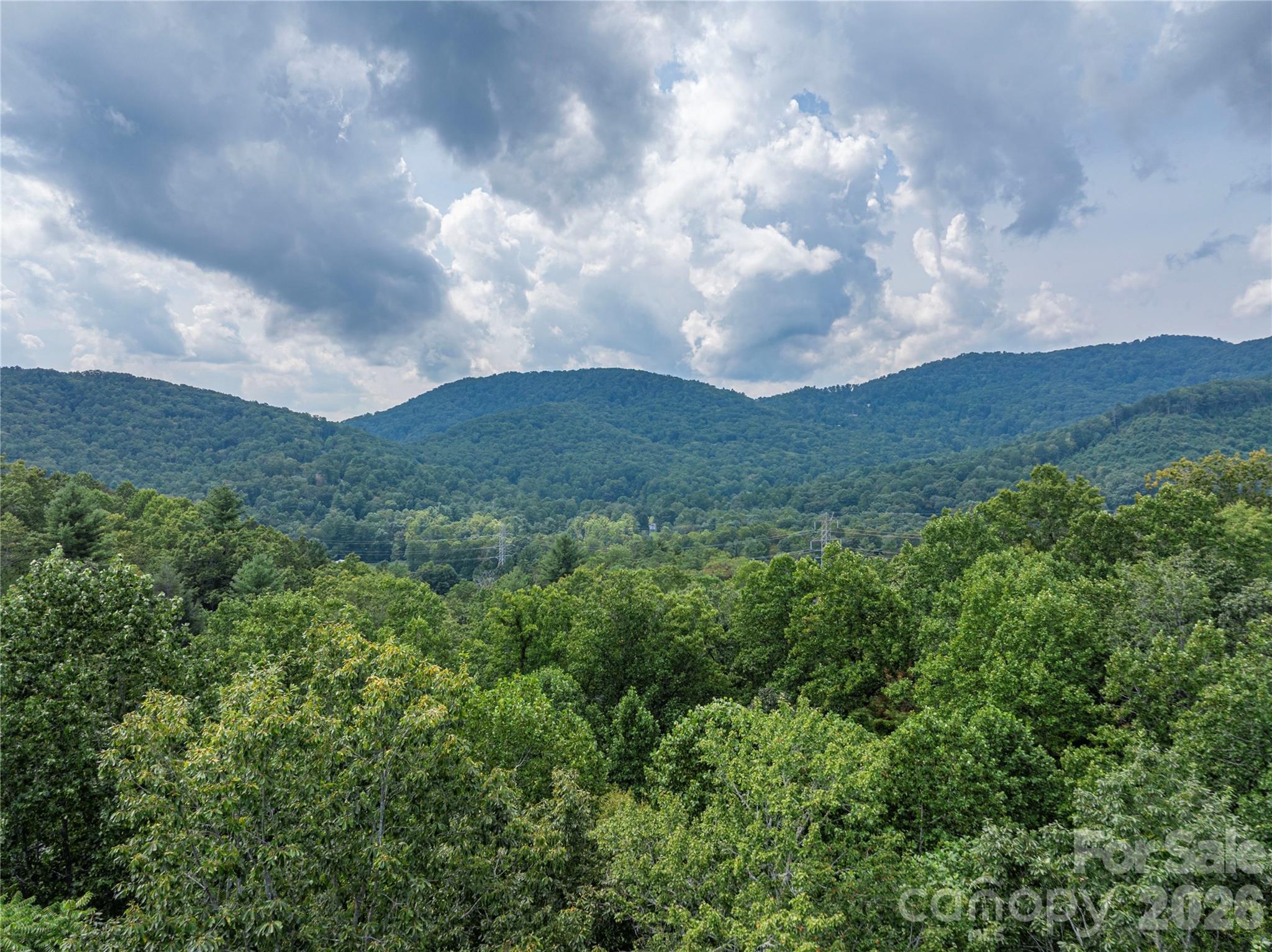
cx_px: 636
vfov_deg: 56.8
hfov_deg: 71.6
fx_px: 881
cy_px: 476
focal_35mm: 24
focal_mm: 12.29
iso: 160
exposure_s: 1/2000
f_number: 2.8
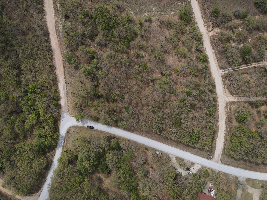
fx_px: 185
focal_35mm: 24
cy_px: 100
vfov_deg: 56.8
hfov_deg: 71.6
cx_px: 134
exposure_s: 1/1000
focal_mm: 4.5
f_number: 2.8
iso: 100
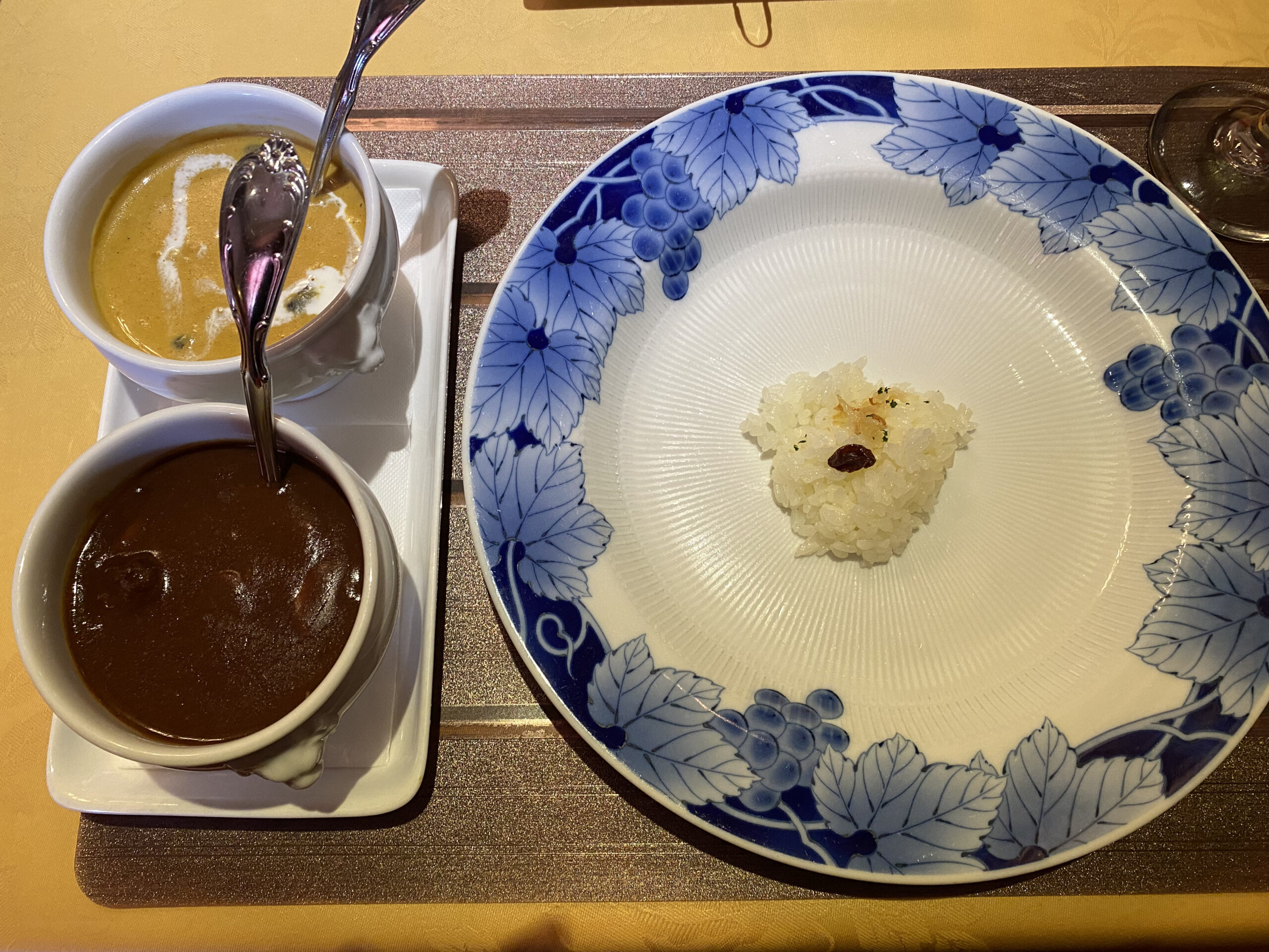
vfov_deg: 53.1
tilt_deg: -73.5
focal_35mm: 26
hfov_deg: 67.3
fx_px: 953
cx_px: 634
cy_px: 476
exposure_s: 1/60
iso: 160
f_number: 1.8
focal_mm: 4.25
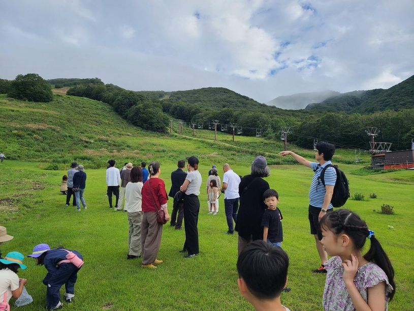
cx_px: 207
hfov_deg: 67.3
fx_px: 311
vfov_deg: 53.1
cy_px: 156
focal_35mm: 26
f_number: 1.8
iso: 40
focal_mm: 5.4
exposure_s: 1/1262
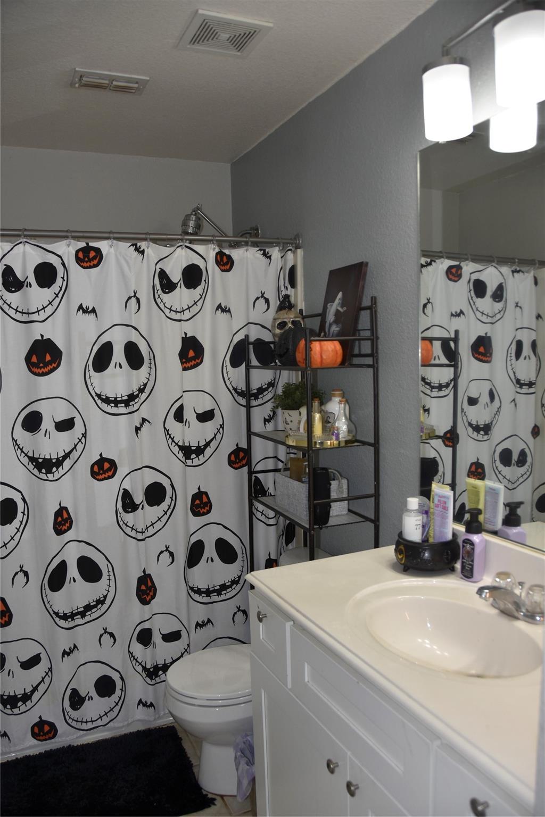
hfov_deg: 47.9
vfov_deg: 67.4
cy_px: 408
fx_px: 613
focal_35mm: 27
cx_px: 272
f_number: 3.5
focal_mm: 18
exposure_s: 1/125
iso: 280
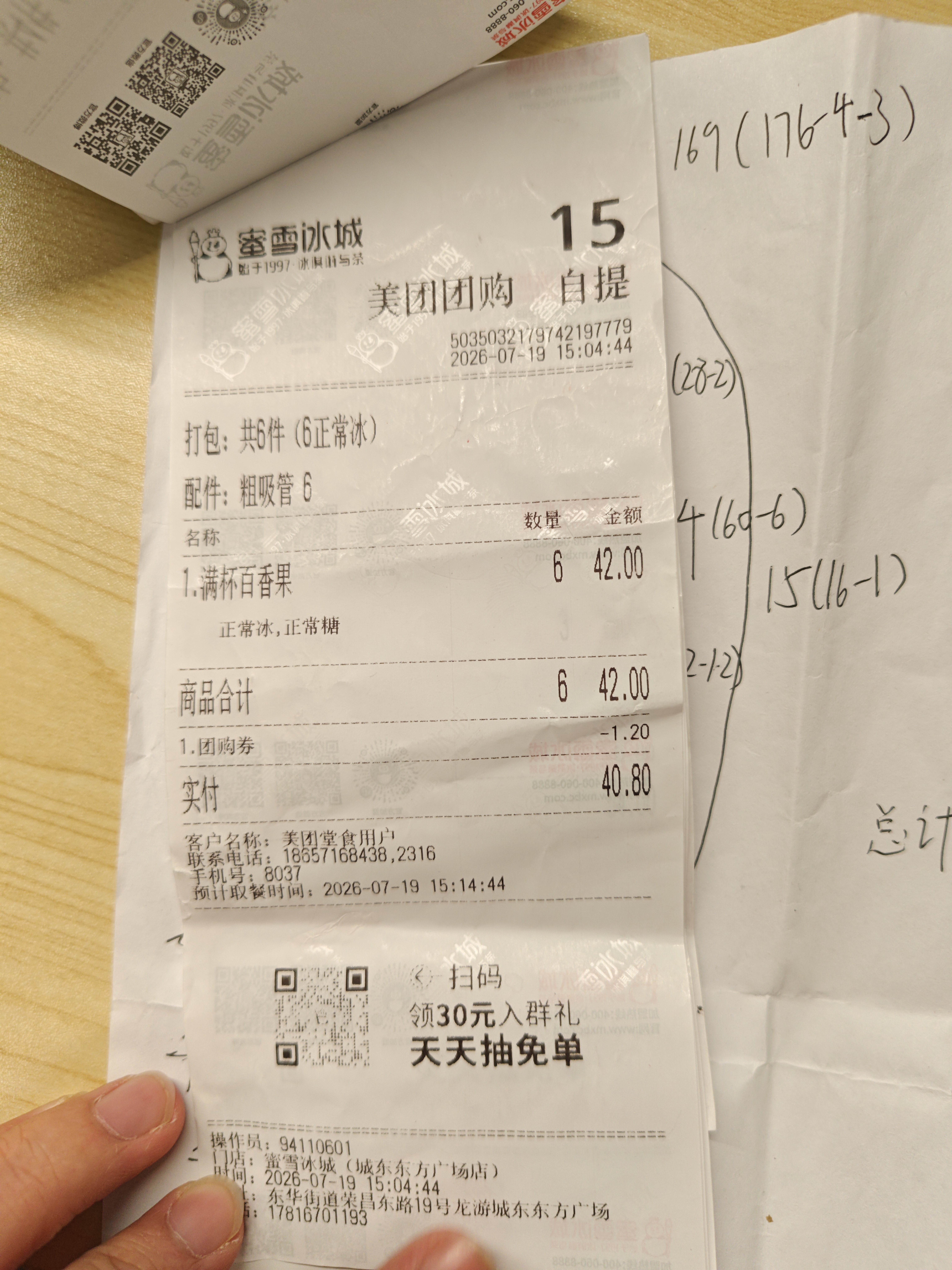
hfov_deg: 58.9
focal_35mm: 23
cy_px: 635
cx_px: 476
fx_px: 843
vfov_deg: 73.9
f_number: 1.88
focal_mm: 5.56
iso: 126
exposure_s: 1/100
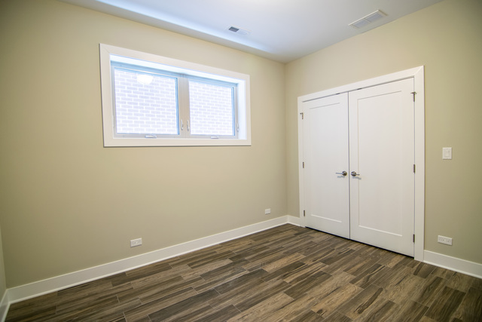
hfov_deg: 95.0
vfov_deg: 72.1
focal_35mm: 16
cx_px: 241
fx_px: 221
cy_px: 161
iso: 200
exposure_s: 1/13
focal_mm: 11
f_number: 2.8
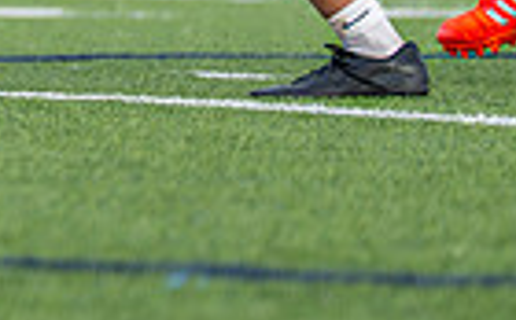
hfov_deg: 1.4
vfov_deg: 0.9
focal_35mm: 1488
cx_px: -614
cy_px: -528
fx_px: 20892
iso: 500
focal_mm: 200
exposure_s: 1/1600
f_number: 2.8
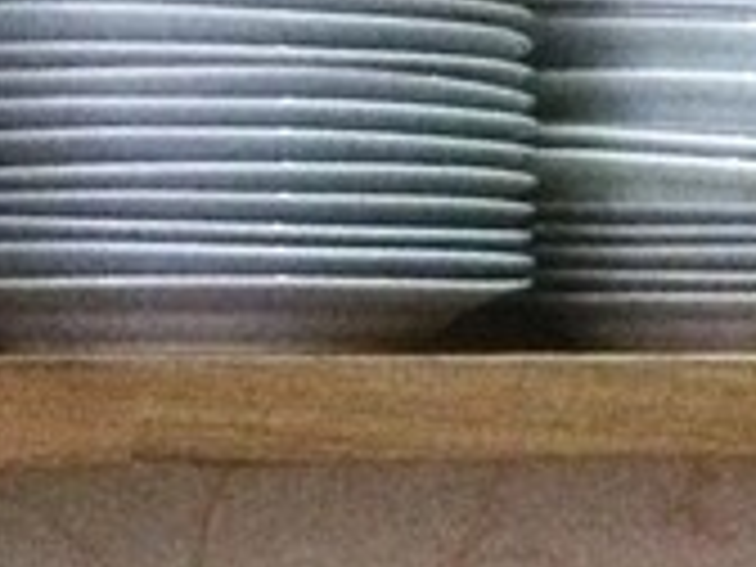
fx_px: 3866
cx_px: 450
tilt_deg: -11.5
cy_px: 1008
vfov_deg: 8.1
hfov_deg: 11.2
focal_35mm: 177
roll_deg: -1.3
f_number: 2.2
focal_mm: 4.15
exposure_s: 1/17
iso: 800
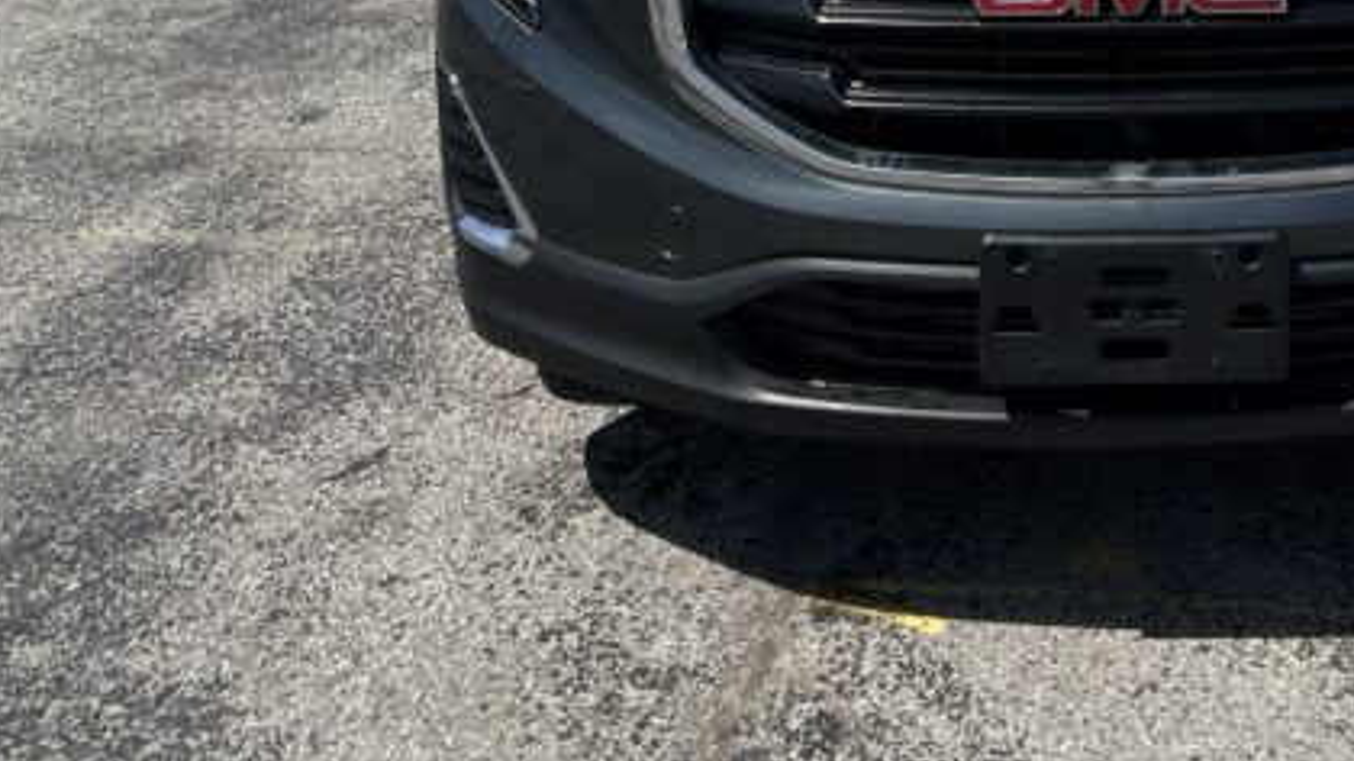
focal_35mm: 69
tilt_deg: -1.7
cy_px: -493
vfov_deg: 15.6
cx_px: 1109
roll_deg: -1.1
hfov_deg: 29.8
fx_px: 2477
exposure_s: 1/5076
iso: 50
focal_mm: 5.7
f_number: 1.5
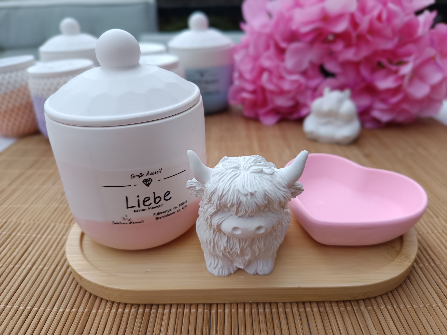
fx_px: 310
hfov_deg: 71.6
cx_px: 224
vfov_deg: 56.8
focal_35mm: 24
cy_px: 168
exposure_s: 1/455
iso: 50
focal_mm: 5.31
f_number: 1.7
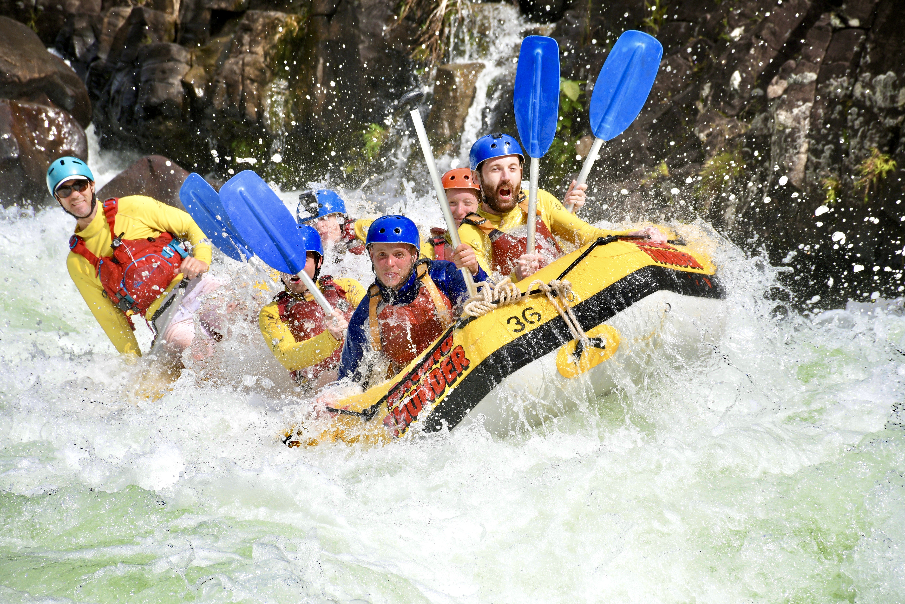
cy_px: 302
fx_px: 4600
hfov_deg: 11.2
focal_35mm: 183
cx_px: 452
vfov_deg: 7.5
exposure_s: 1/1250
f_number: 8
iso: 320
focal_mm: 122
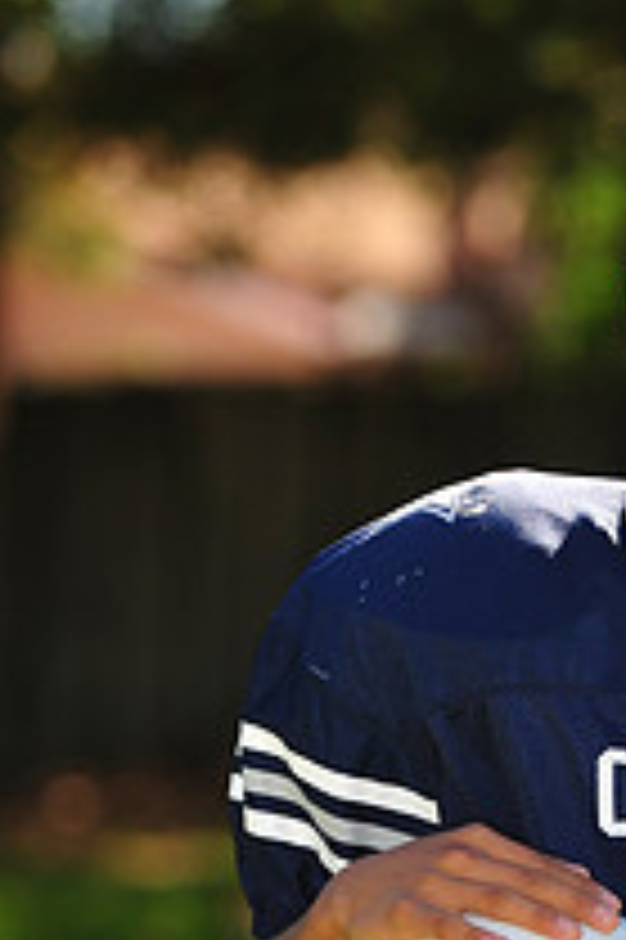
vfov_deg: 4.6
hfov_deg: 3.1
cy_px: 1160
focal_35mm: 443
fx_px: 11573
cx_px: 721
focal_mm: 160
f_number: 4.5
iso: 200
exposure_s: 1/400
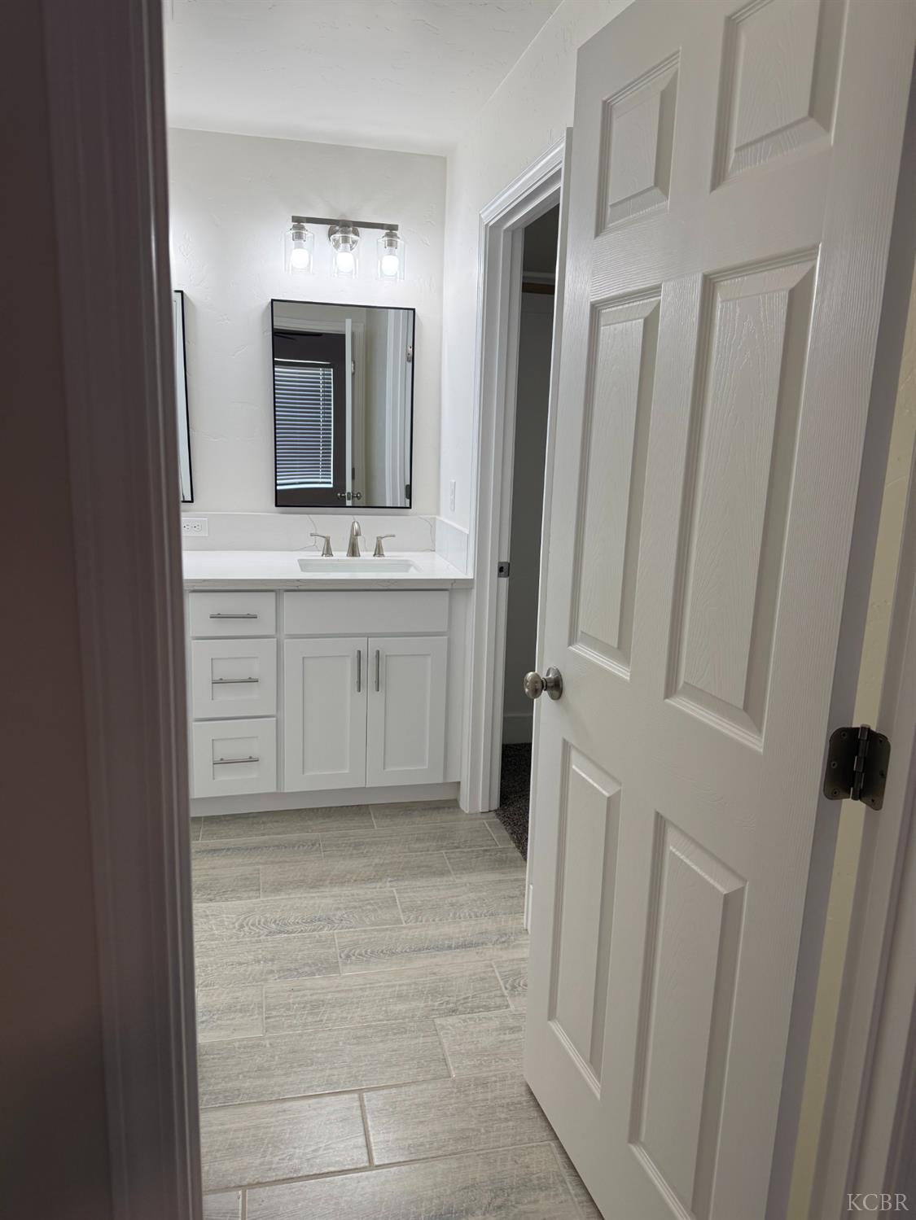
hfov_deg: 56.8
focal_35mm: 24
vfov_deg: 71.6
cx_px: 458
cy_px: 610
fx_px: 846
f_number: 1.78
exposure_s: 1/257
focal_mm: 6.76
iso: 100
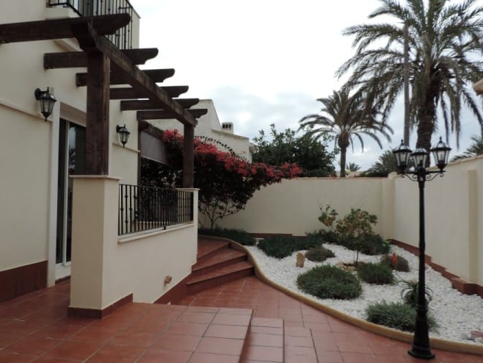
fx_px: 391
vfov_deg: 49.8
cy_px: 186
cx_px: 216
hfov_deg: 63.3
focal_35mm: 28
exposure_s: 1/800
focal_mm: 4.3
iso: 80
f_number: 3
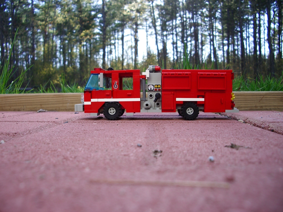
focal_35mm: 35
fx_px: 286
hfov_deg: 52.6
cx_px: 142
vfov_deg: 40.7
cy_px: 106
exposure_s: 1/200
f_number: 2.6
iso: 80
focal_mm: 5.8
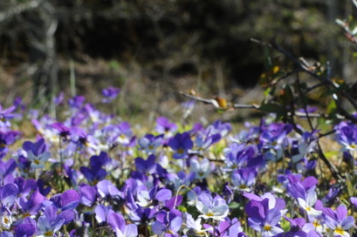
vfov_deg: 8.8
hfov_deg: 13.2
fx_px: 1536
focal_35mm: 155
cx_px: 136
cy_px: 260
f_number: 20
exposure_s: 1/160
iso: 640
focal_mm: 66
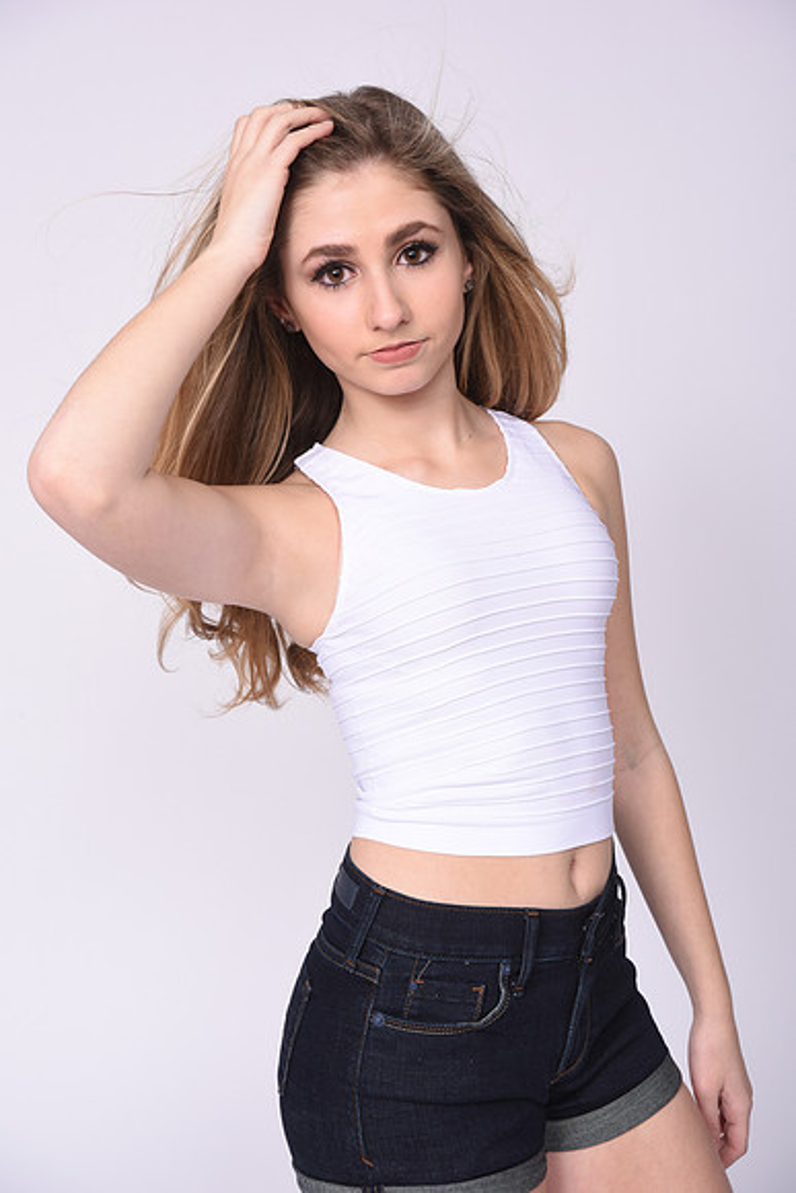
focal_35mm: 50
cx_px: 398
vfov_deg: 39.6
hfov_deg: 27.0
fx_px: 1657
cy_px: 596
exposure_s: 1/160
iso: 250
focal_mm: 50
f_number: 11
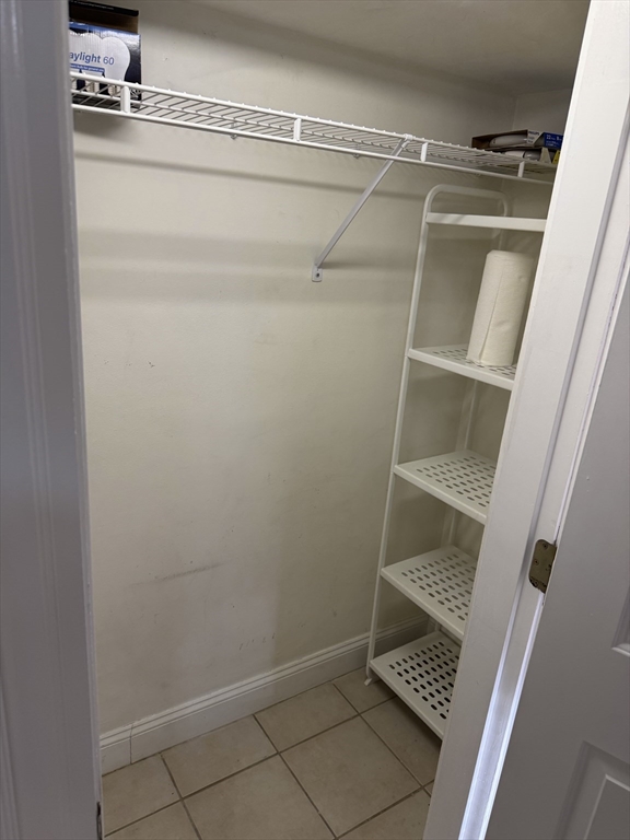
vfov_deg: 71.6
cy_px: 420
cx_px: 315
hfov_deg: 56.8
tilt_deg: -18.9
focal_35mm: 24
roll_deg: -4.2
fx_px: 582
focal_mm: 6.76
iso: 125
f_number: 1.78
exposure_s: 1/60
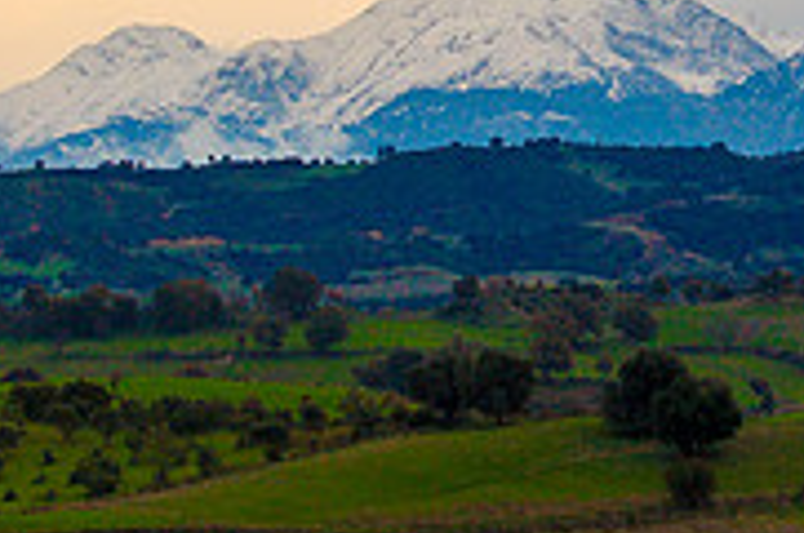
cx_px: 533
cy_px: -4
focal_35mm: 265
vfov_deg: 5.2
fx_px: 5899
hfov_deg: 7.8
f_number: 8
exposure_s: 1/80
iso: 400
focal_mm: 55
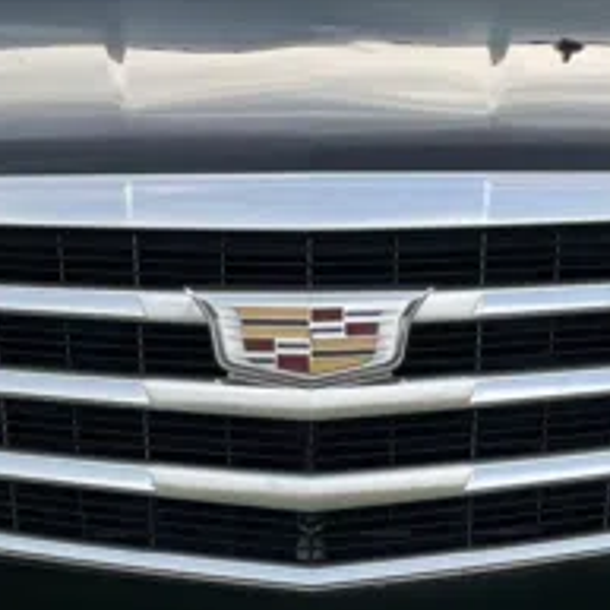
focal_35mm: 188
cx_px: 284
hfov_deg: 9.3
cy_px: -22
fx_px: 3748
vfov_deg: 9.2
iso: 50
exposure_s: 1/121
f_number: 2.2
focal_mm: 7.5
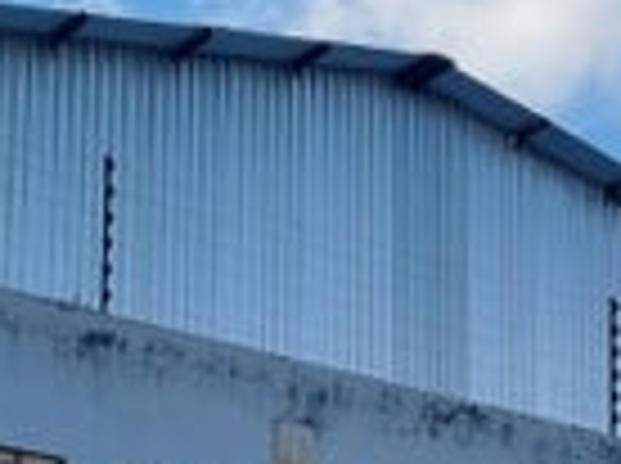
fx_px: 2167
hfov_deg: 16.2
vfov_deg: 11.9
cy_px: 604
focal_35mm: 121
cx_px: 446
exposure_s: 1/1536
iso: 50
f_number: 1.8
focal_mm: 5.4
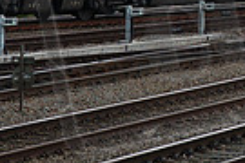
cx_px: 265
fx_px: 2417
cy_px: -54
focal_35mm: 355
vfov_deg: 3.9
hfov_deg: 5.8
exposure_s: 1/200
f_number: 7.1
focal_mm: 55
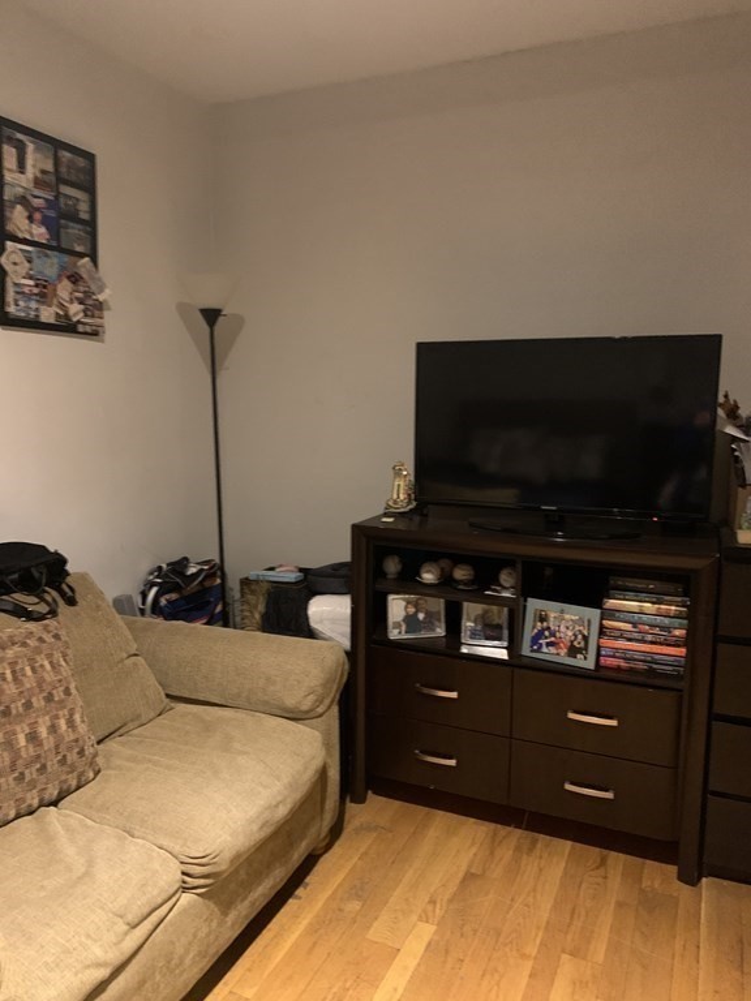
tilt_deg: -6.4
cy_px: 500
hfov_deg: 53.1
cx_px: 376
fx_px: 752
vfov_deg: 67.3
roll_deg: -1.2
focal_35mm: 26
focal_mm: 4.25
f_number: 1.8
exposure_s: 1/20
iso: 640
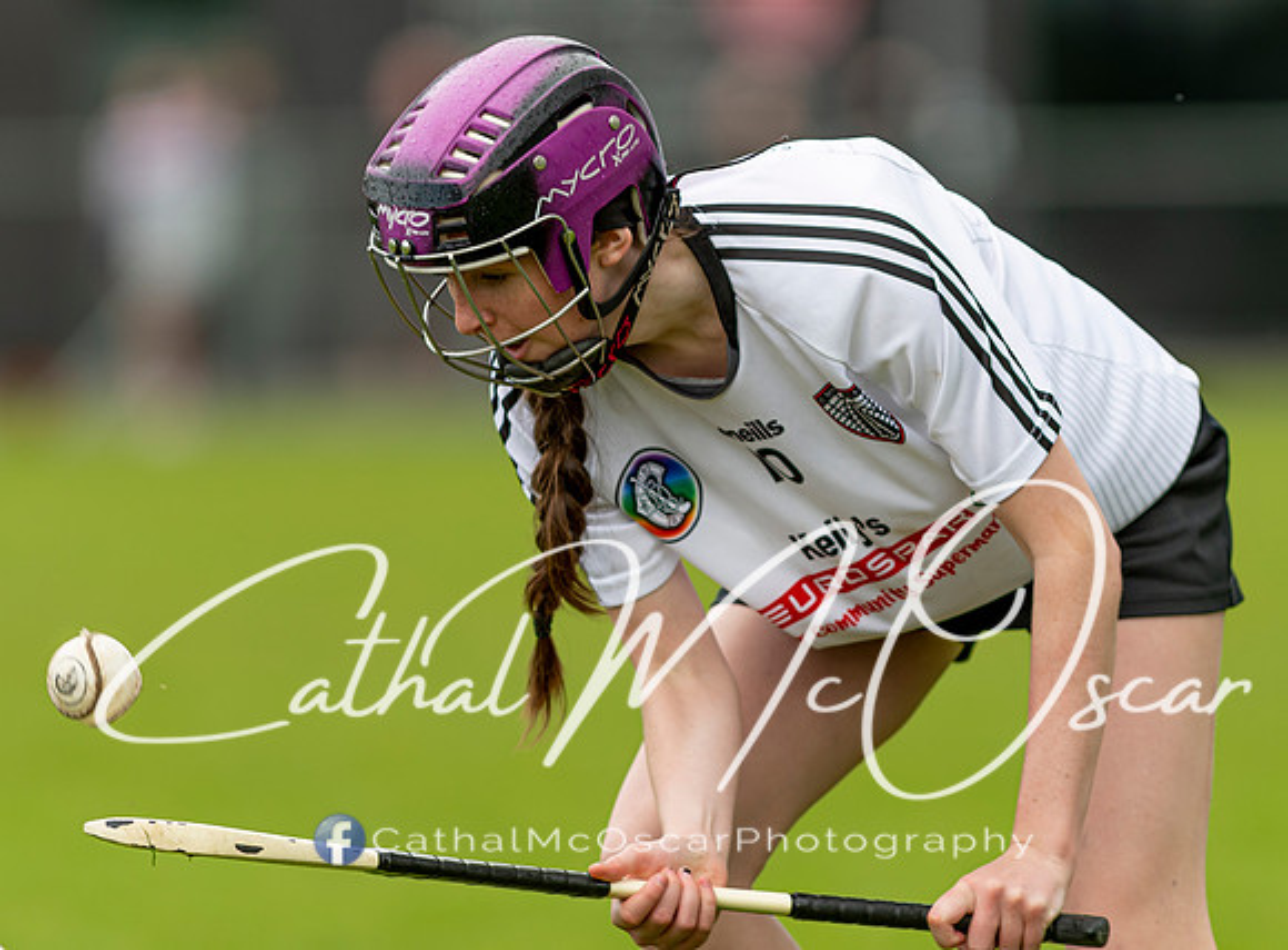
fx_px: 20713
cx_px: 731
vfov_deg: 2.6
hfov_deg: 3.6
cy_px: 421
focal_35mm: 560
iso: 100
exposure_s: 1/1000
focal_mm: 300
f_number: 2.8
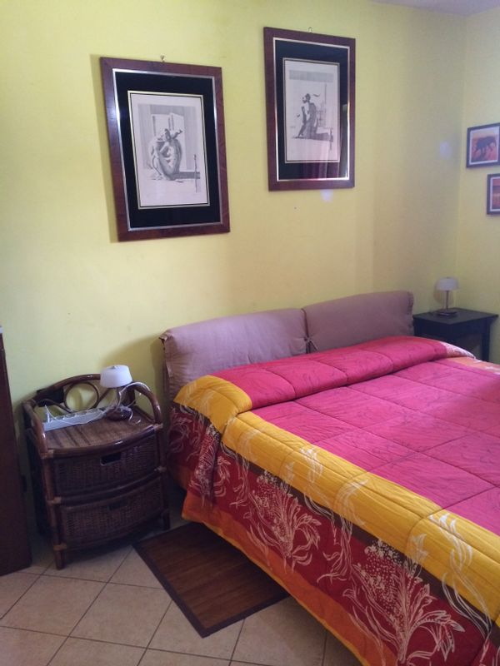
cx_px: 250
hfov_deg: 46.8
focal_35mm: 30
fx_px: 578
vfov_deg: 60.0
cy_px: 333
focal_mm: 4.12
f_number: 2.2
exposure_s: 1/20
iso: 320
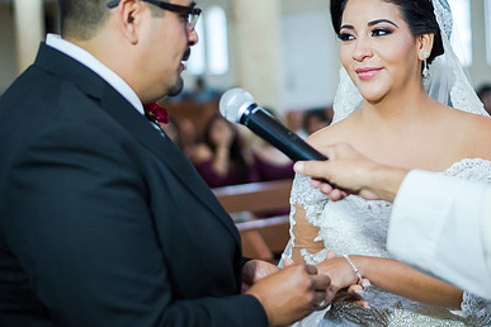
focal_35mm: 75
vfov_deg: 18.2
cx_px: 292
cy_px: 144
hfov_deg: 26.9
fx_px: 1023
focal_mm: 50
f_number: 1.8
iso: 1600
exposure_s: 1/500
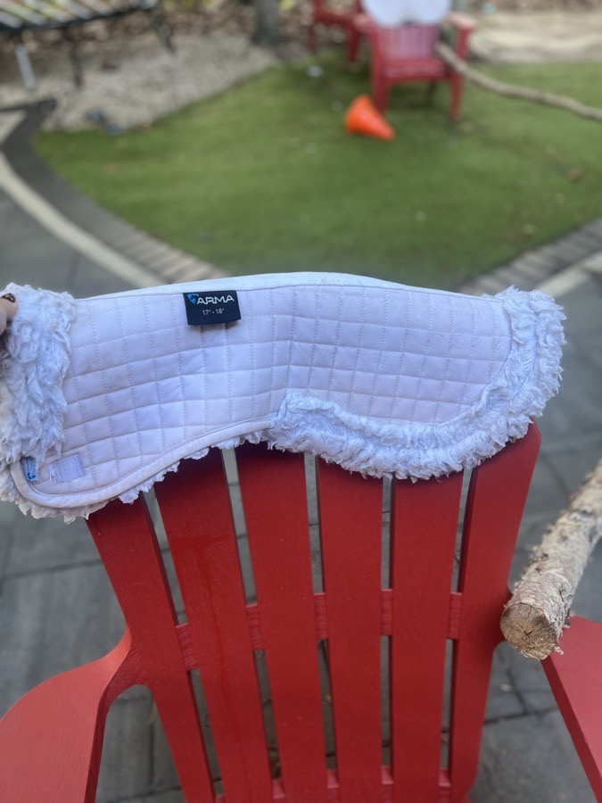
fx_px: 603
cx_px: 301
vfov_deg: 67.3
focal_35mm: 26
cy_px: 402
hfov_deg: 53.1
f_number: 1.5
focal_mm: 5.7
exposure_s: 1/120
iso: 125
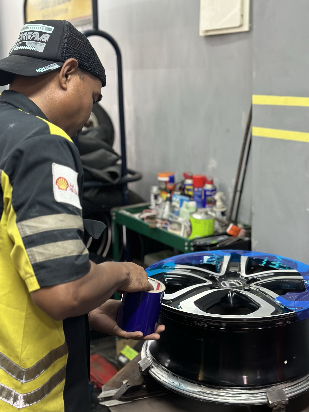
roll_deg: +1.6
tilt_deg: -13.5
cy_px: 206
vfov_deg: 39.7
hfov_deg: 30.3
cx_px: 154
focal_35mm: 48
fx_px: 571
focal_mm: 6.86
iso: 320
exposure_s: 1/50
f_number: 1.78
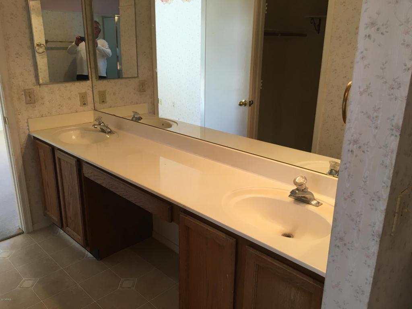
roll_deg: -0.4
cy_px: 154
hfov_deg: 61.7
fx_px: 345
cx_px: 206
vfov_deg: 48.2
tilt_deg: -16.8
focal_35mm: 29
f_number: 2.2
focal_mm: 4.15
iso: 50
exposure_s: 1/30
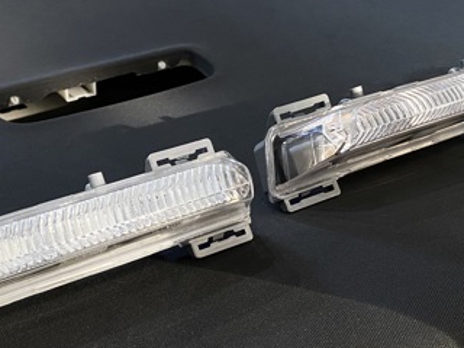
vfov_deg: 27.5
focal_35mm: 52
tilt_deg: -35.3
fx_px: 697
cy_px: 280
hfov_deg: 36.6
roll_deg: +2.3
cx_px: 170
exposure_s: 1/50
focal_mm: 4.25
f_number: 1.8
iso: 320
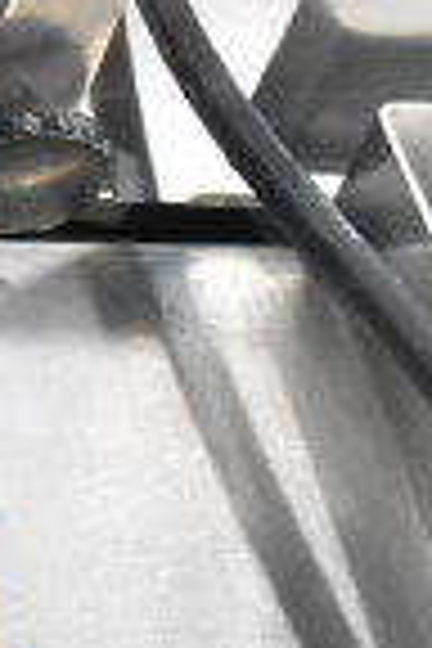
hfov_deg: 9.0
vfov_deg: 16.1
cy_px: 263
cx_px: -824
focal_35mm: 127
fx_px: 2286
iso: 6400
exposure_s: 1/200
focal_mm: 20
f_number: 7.1
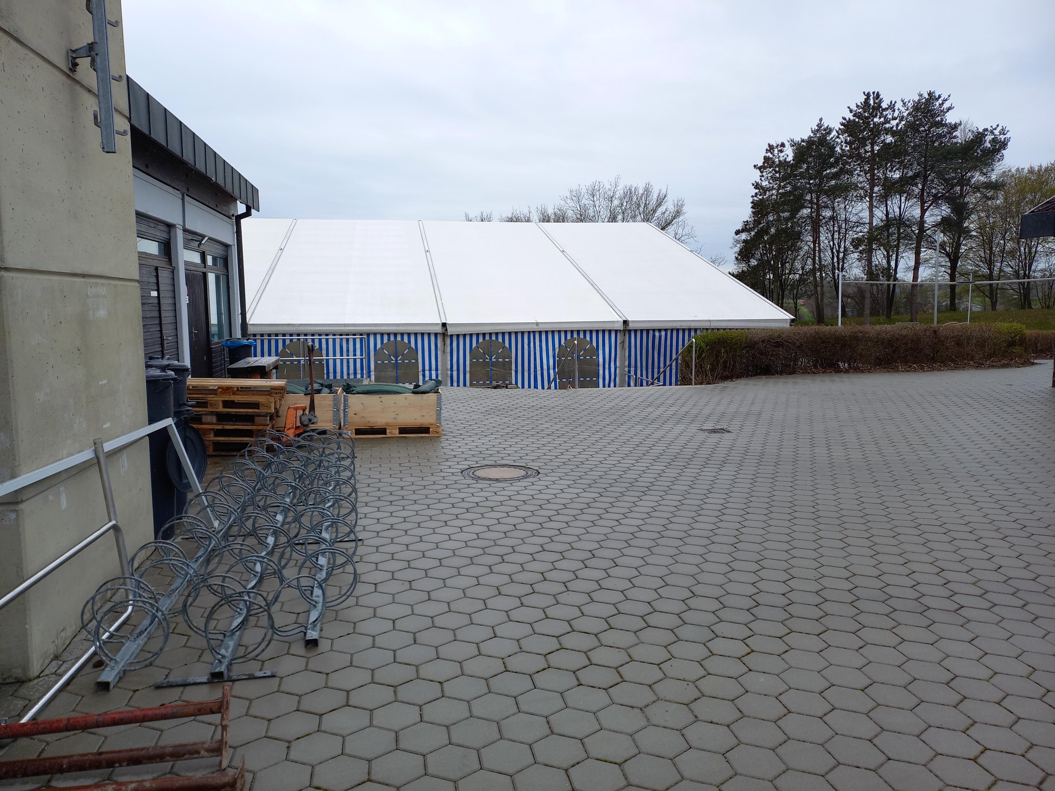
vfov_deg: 54.9
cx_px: 528
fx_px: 762
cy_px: 396
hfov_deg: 69.4
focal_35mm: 25
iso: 50
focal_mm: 4.65
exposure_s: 1/996
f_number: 1.8
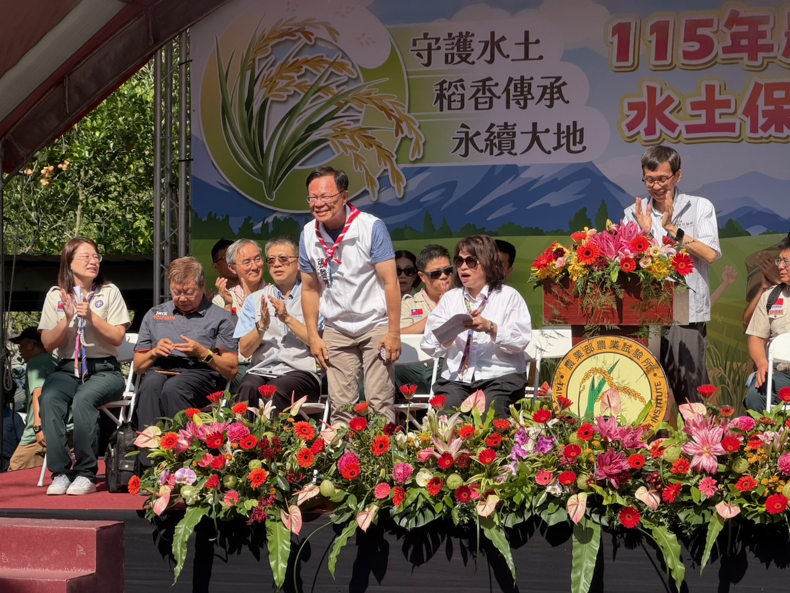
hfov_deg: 19.6
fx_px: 2282
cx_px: 395
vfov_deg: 14.8
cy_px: 296
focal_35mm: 100
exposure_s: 1/638
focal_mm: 16.89
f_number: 2.8
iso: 40
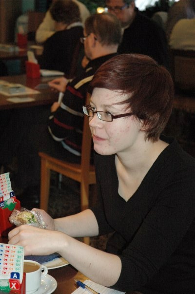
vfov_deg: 22.6
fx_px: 733
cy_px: 147
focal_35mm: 90
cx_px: 98
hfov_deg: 15.2
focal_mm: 60
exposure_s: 1/60
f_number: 5
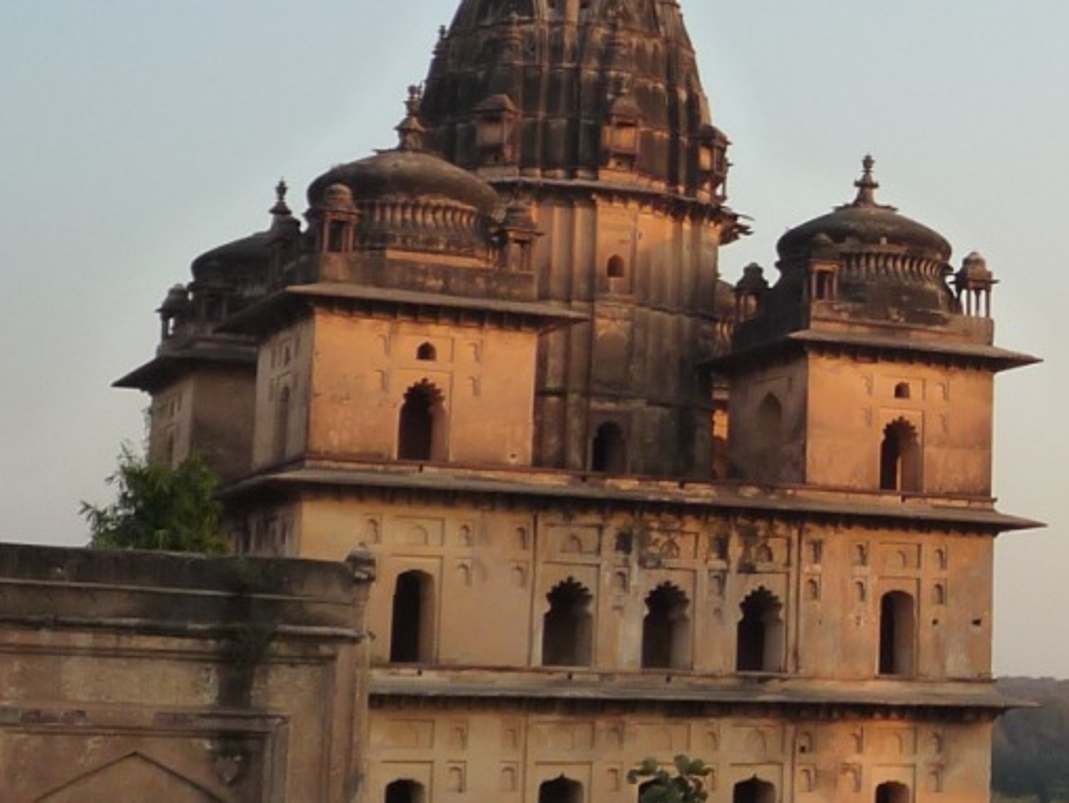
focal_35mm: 92
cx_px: 1245
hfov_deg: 20.1
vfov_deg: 16.0
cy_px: 296
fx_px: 2842
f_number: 3.6
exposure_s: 1/250
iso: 160
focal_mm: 5.8
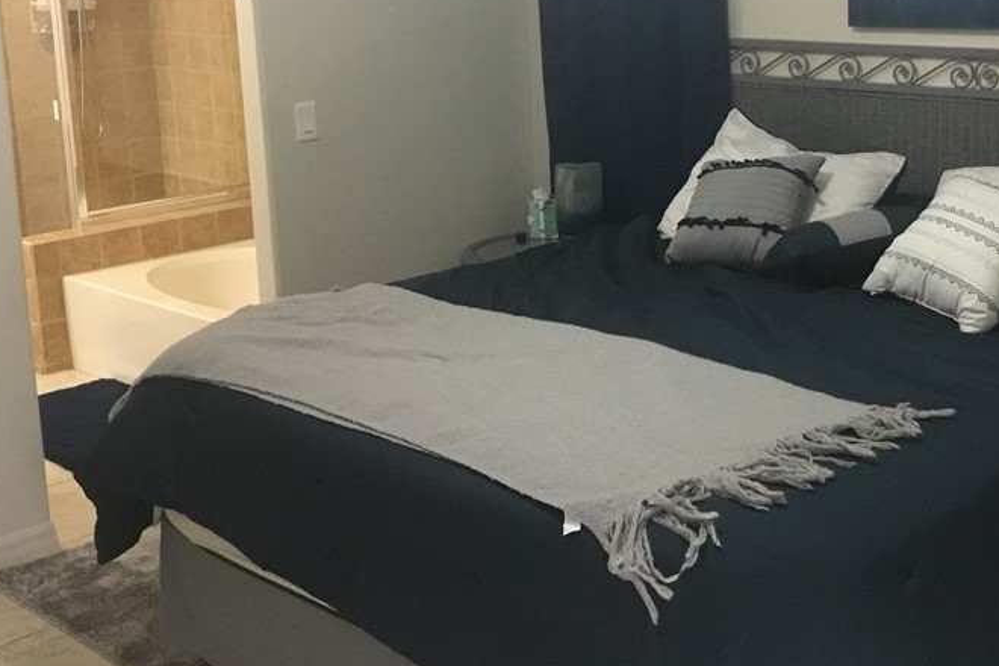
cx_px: 680
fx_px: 1387
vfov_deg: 26.7
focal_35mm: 50
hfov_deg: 39.1
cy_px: 173
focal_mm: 3.3
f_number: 2.4
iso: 160
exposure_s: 1/30
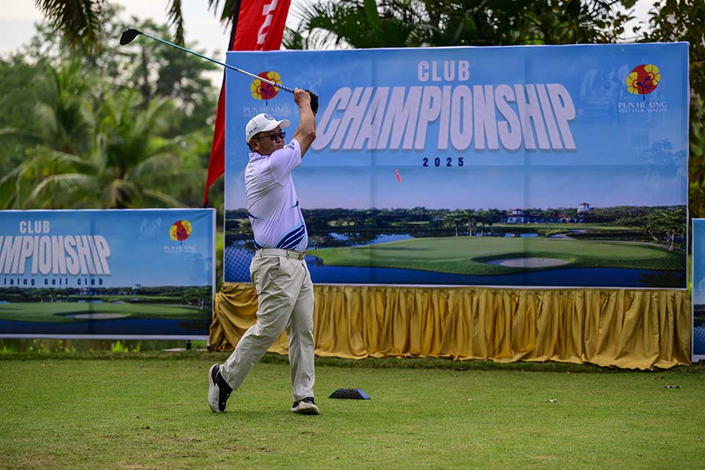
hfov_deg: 19.5
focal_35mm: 105
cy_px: 235
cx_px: 352
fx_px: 2056
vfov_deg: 13.0
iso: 125
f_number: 2.8
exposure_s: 1/1600
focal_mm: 105
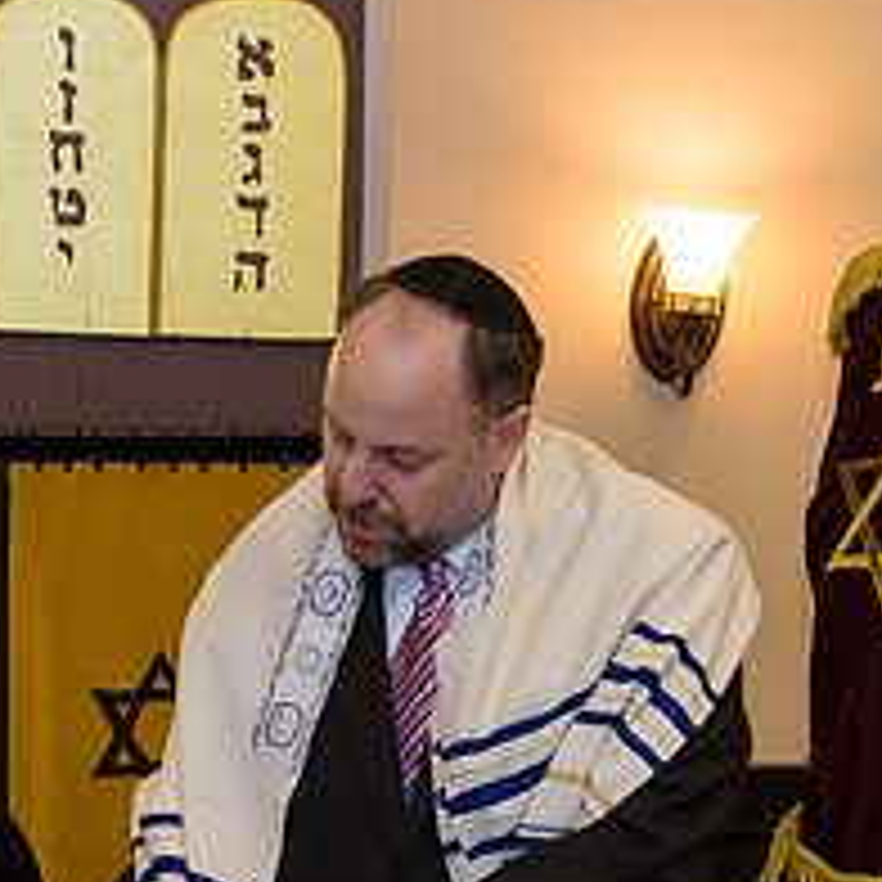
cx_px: 266
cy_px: 659
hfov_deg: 13.3
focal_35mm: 131
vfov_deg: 13.3
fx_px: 3776
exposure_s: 1/125
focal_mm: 52
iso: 1250
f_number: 3.2
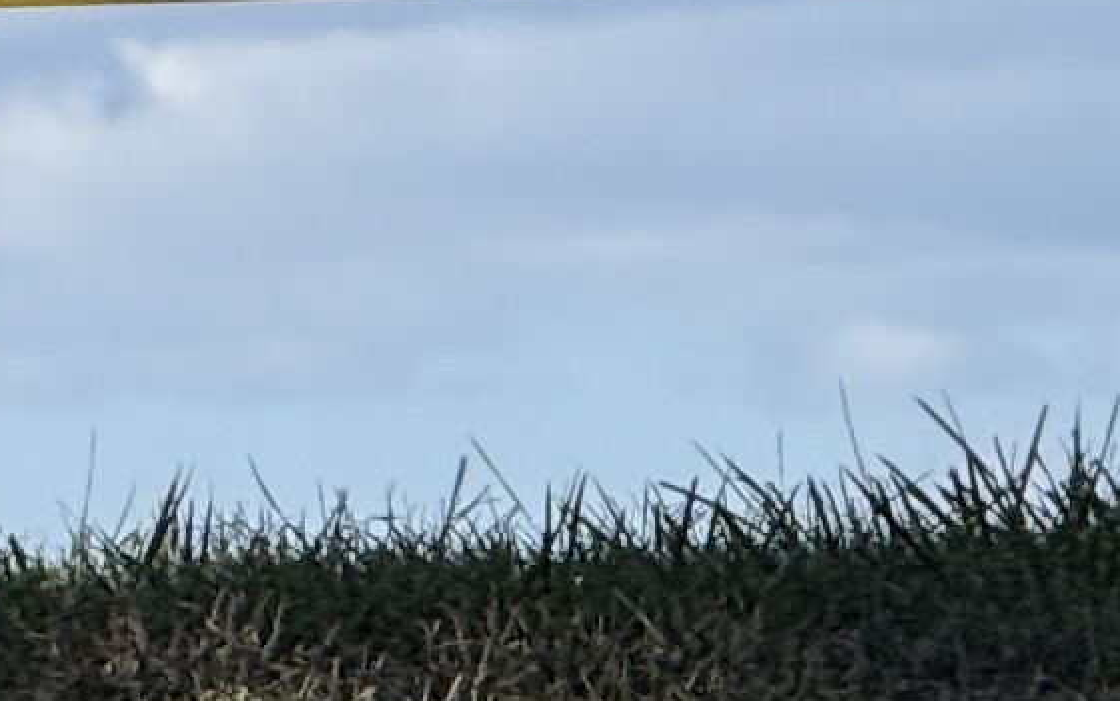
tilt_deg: +4.1
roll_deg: +2.0
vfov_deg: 1.4
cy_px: -713
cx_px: 3075
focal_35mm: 914
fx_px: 27907
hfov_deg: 2.3
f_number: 2.8
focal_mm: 15.66
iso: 50
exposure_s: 1/1577
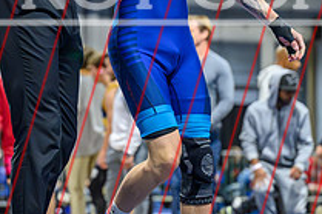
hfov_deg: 8.8
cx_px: 137
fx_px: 2082
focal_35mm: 233
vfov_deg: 5.9
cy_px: 1
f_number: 2.8
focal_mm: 82
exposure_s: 1/800
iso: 5000
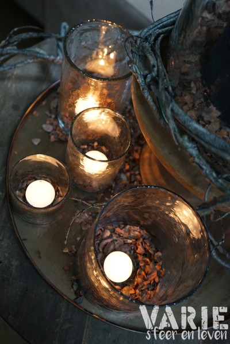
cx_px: 115
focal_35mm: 34
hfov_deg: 38.9
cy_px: 172
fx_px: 326
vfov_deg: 55.8
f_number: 4
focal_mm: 34
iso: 2500
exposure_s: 1/60
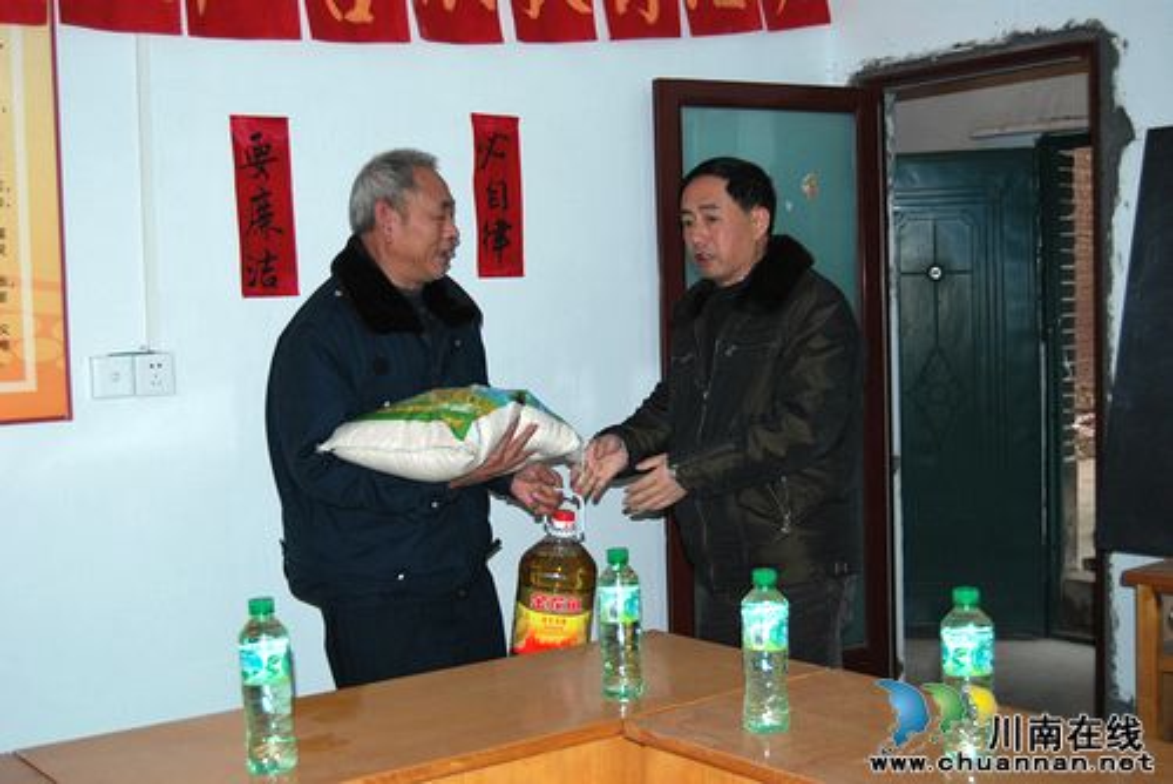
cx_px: 586
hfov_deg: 42.3
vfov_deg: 29.0
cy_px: 392
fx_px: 1516
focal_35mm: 46
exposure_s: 1/60
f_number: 4.5
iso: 200
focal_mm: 31
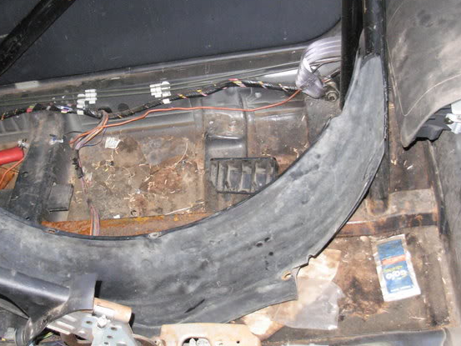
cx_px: 188
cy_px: 151
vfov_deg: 26.5
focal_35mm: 55
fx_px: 733
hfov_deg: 34.8
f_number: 2.9
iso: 400
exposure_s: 1/161
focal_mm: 6.3
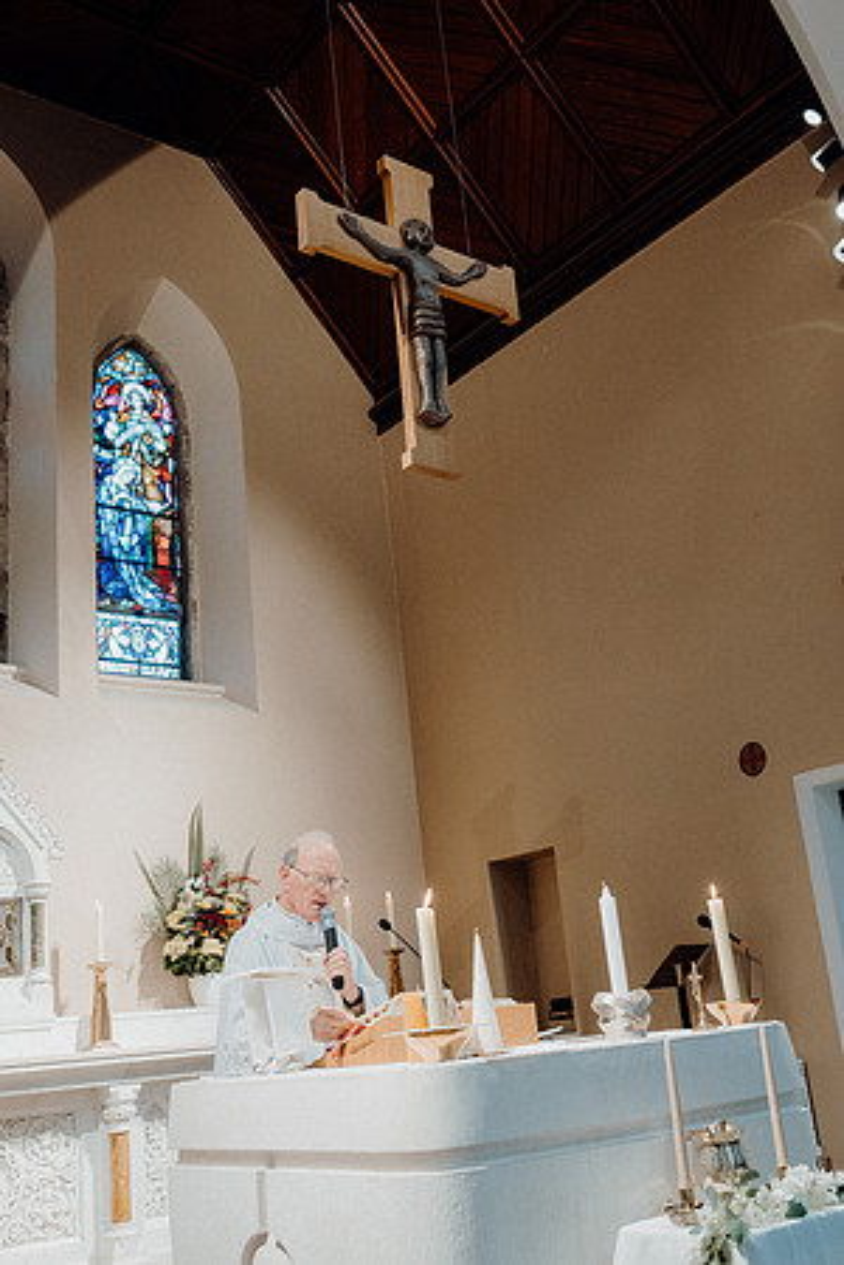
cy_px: 632
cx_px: 422
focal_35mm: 36
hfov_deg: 36.9
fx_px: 1266
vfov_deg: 53.1
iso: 2000
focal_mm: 24
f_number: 3.5
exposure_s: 1/160
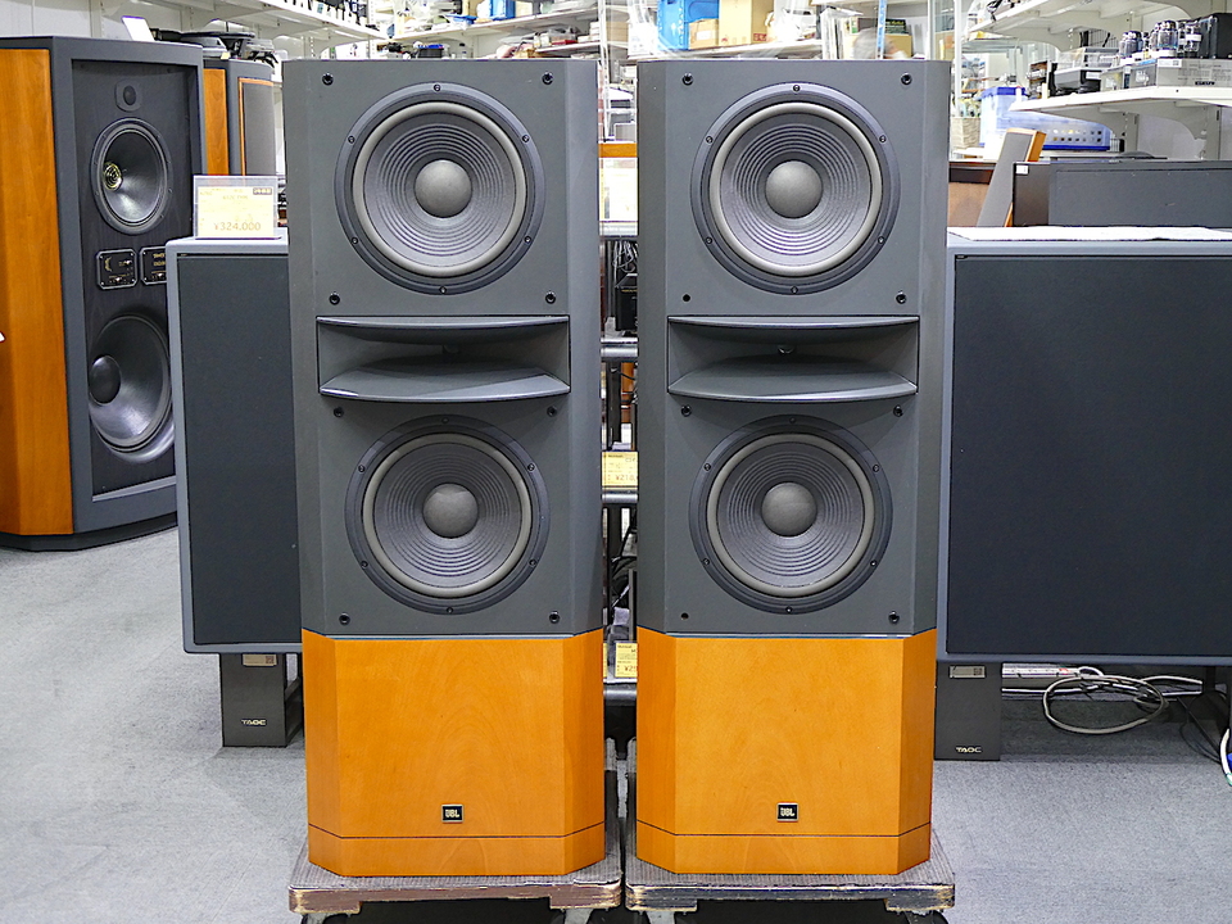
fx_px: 1780
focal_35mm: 50
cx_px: 616
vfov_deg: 29.1
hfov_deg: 38.2
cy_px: 462
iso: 200
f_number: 4.1
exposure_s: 1/2.5
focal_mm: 9
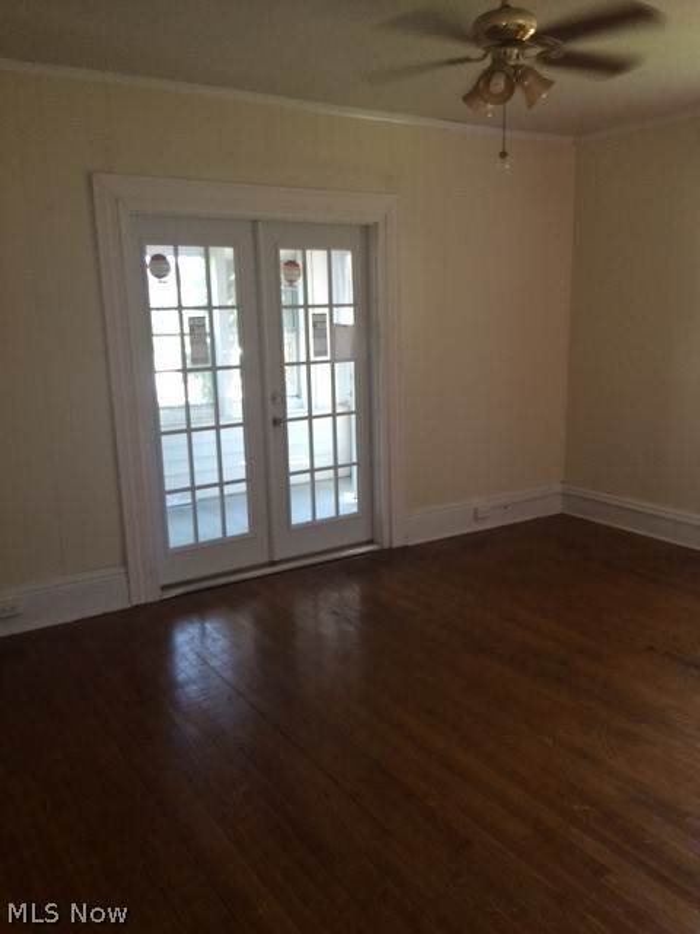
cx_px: 350
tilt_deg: -13.8
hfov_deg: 48.2
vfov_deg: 61.7
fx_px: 782
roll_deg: +2.3
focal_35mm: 29
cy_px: 467
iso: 125
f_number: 2.2
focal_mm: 4.15
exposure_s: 1/30
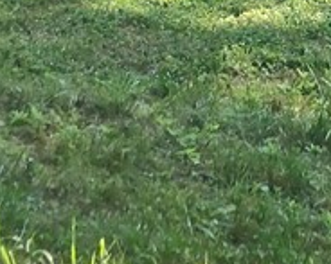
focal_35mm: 282
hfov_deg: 6.8
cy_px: -365
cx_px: 338
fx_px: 2761
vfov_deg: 5.3
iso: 50
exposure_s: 1/120
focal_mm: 4.7
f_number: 1.79
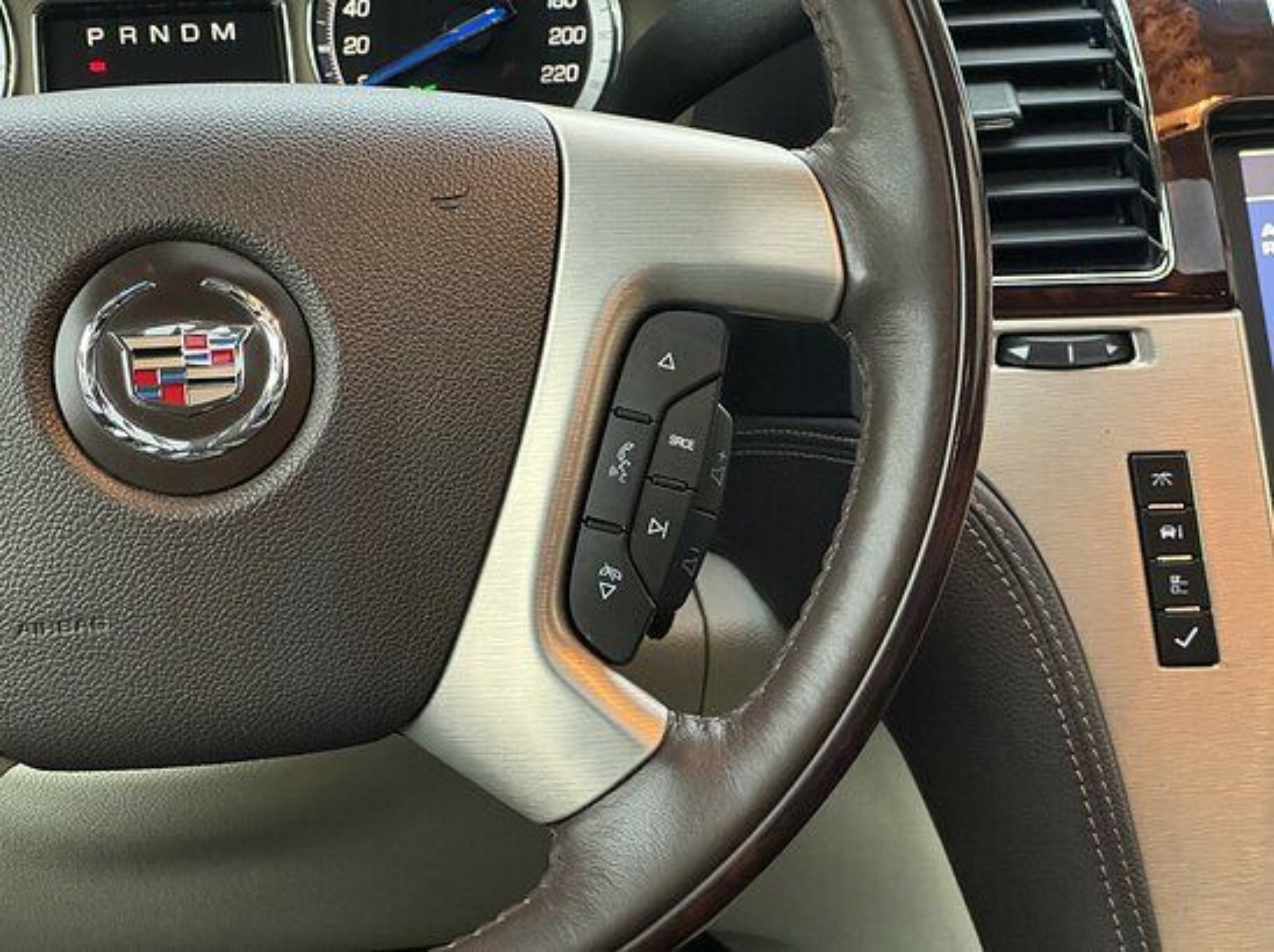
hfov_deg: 25.4
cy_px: 476
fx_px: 2831
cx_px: 637
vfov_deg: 19.1
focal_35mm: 77
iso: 640
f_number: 2.8
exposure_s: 1/40
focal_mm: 9
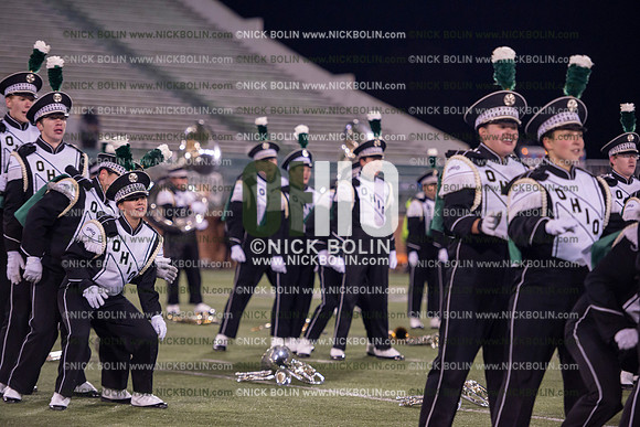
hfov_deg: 13.7
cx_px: 320
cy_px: 214
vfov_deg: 9.2
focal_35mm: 150
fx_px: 2667
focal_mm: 150
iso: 2500
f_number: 2.8
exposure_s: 1/1250
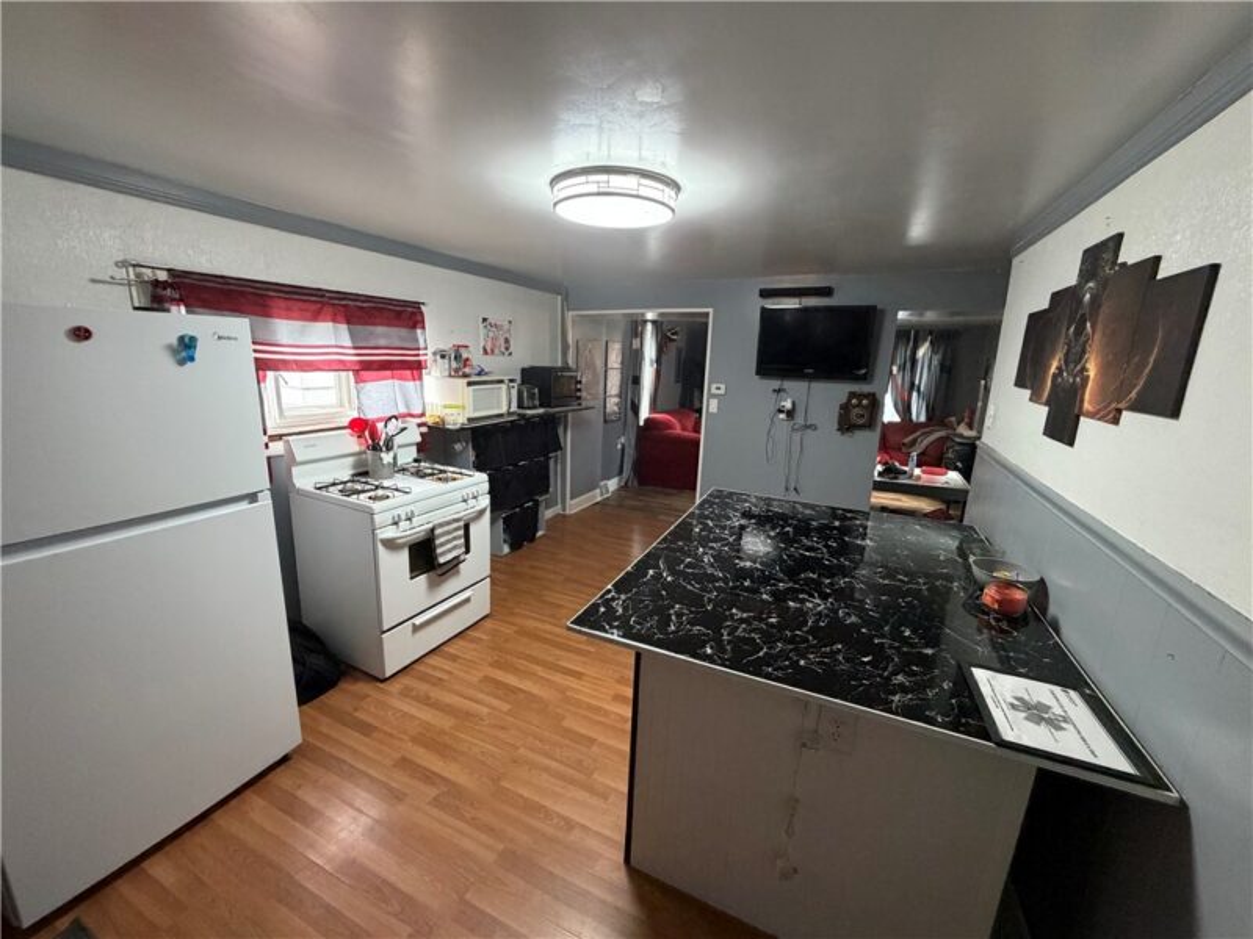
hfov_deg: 102.1
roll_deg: -1.6
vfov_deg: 85.7
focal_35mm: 14
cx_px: 626
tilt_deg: -13.5
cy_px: 470
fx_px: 507
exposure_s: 1/60
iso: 400
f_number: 2.2
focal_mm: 2.22
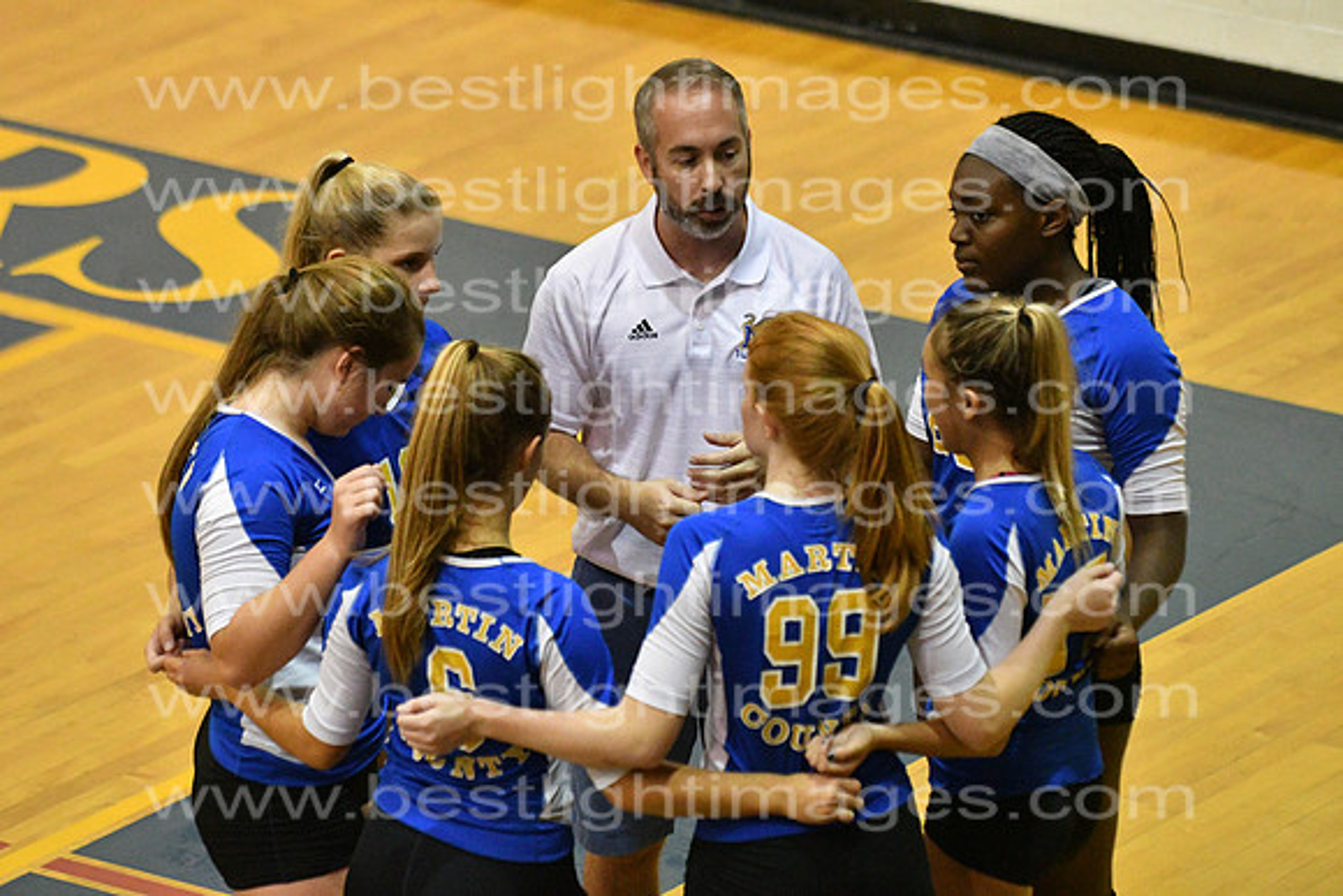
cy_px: 448
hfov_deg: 9.8
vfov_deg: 6.5
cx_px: 672
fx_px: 7836
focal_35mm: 210
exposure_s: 1/400
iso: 8000
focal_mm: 140
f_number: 3.5
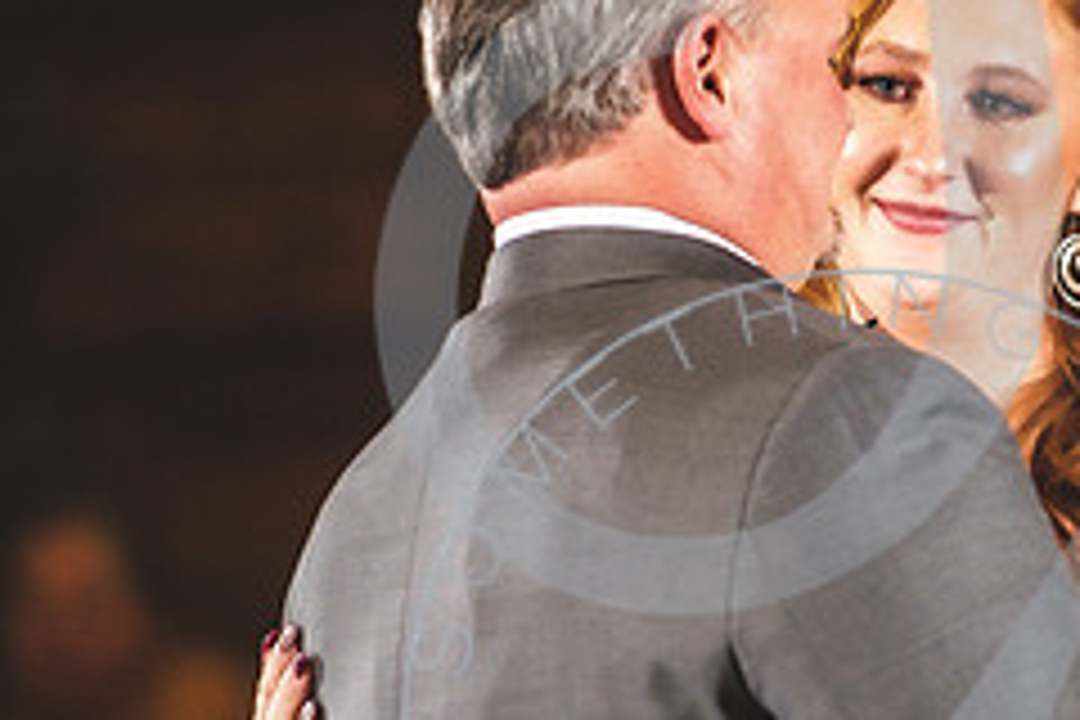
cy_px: 353
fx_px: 14489
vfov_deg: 2.8
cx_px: 1089
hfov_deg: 4.3
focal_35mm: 483
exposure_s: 1/200
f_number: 2.8
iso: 800
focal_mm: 200
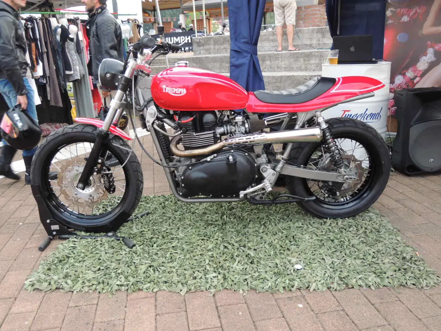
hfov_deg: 58.4
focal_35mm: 31
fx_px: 395
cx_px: 220
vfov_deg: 45.4
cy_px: 166
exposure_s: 1/30
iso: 125
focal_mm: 5.5
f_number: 3
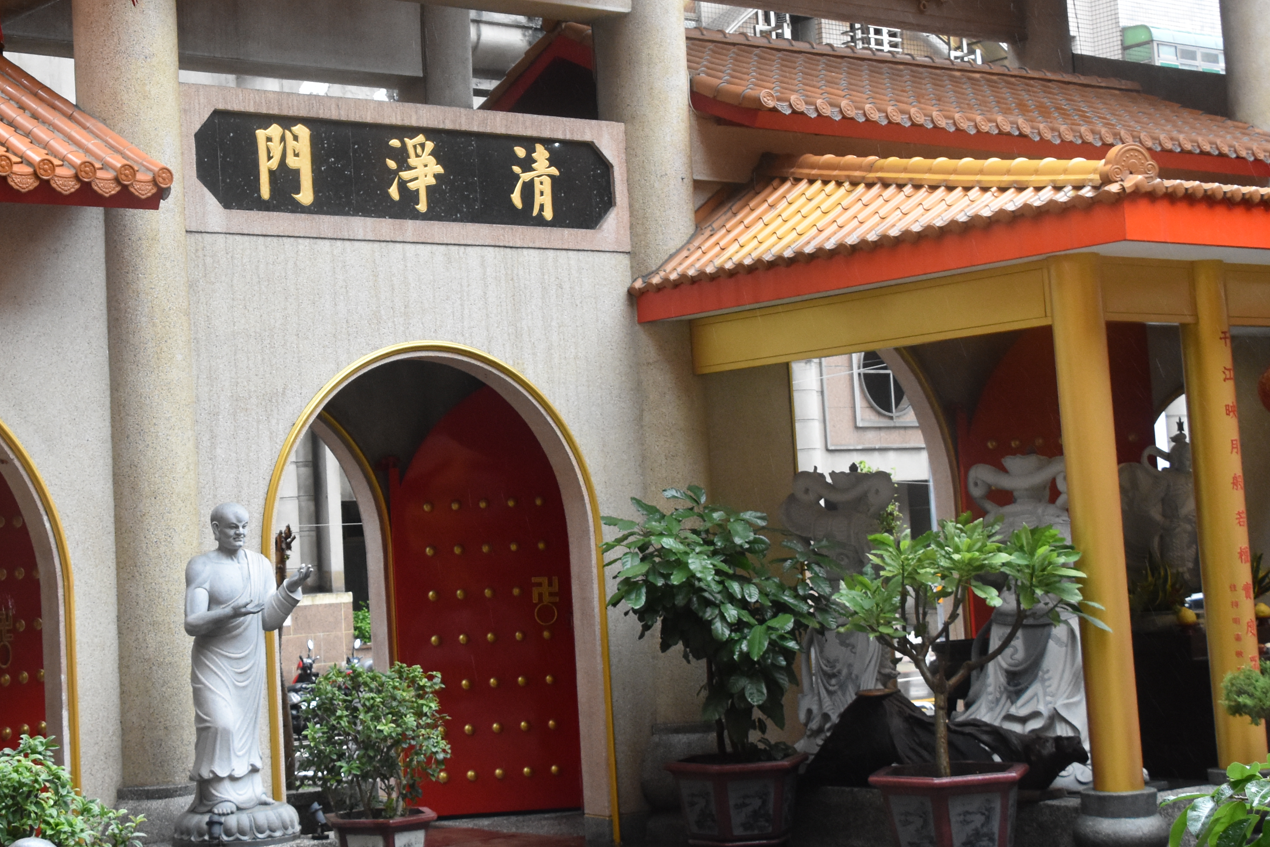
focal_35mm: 65
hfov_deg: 30.8
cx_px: 448
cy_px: 316
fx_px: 2293
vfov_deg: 20.9
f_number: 6.3
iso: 1600
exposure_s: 1/160
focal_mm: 26
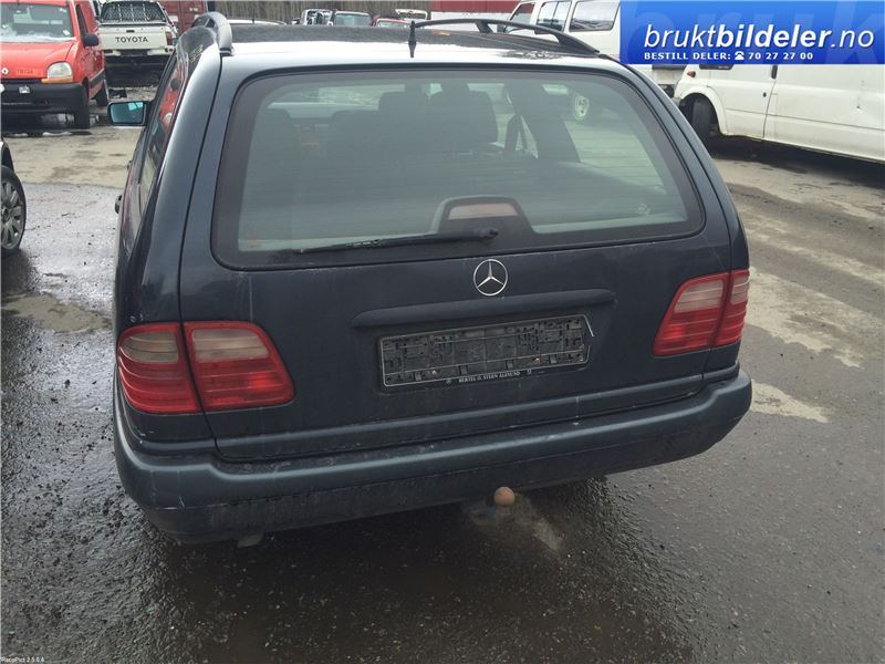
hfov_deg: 61.7
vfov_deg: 48.2
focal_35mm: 29
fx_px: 741
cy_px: 332
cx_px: 442
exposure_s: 1/339
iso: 32
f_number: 2.2
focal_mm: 4.15
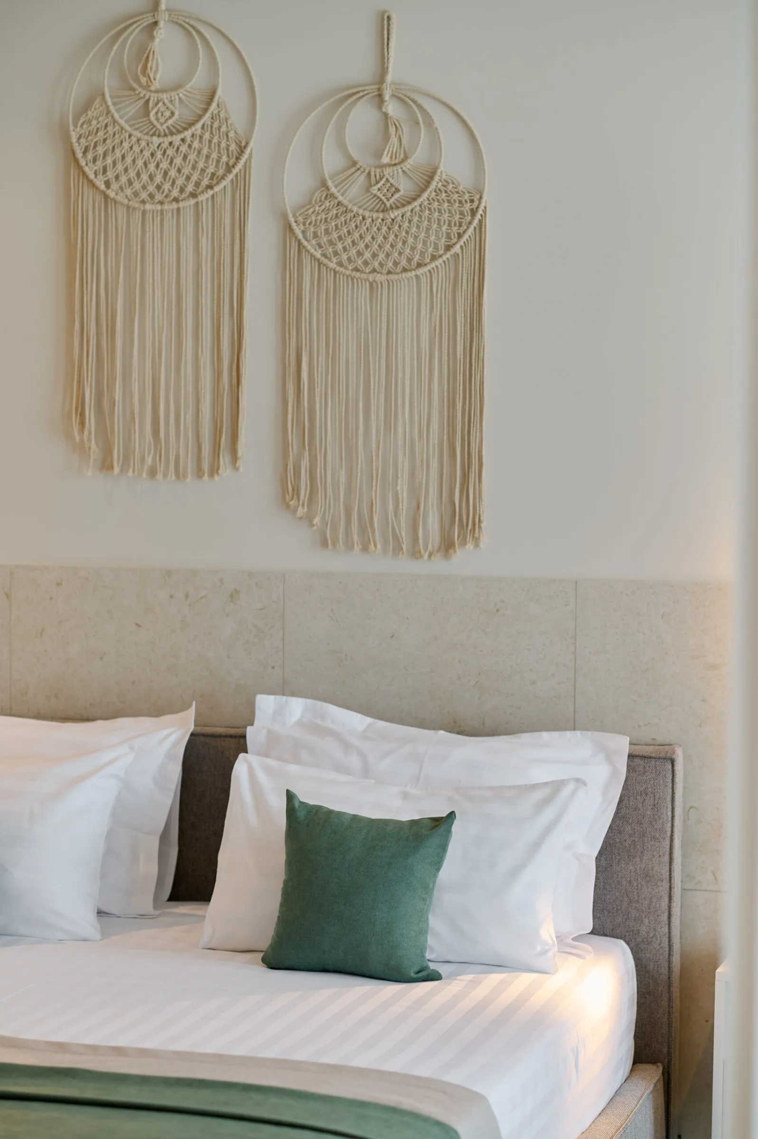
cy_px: 570
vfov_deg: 23.9
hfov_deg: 16.1
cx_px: 379
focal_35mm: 85
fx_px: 2688
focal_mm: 85
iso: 250
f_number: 2.8
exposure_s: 1/125
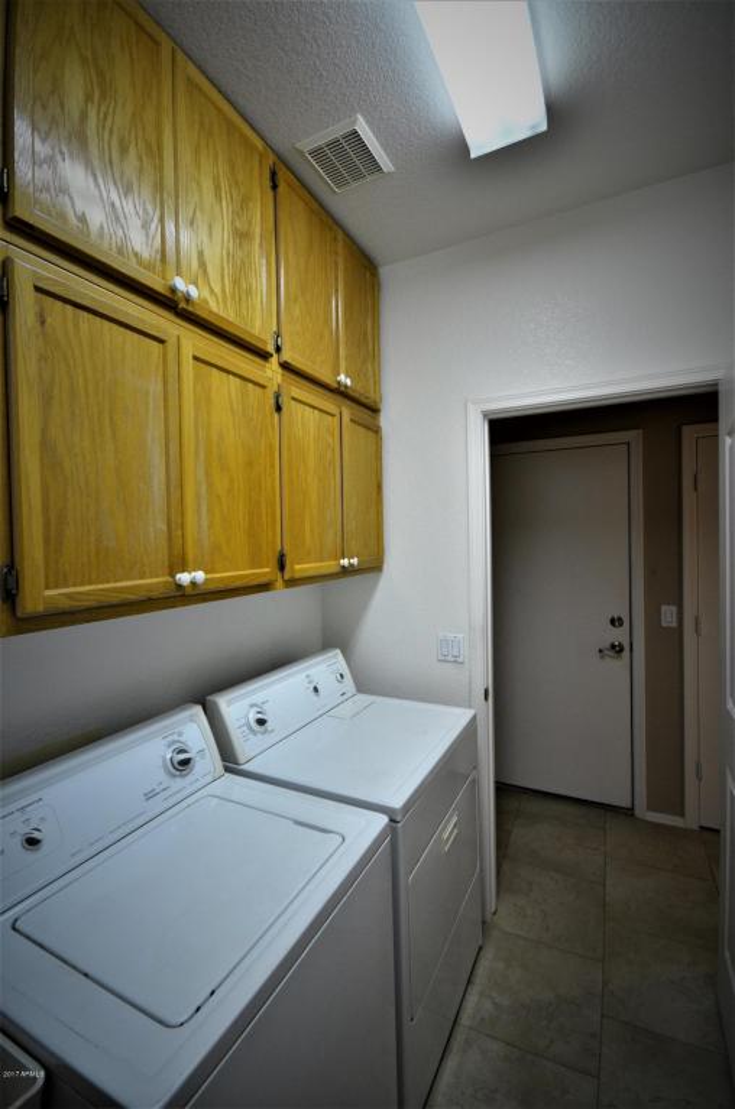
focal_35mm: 15
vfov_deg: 100.5
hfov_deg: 77.1
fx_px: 461
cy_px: 554
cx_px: 368
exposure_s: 1/50
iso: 500
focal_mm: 10
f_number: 4
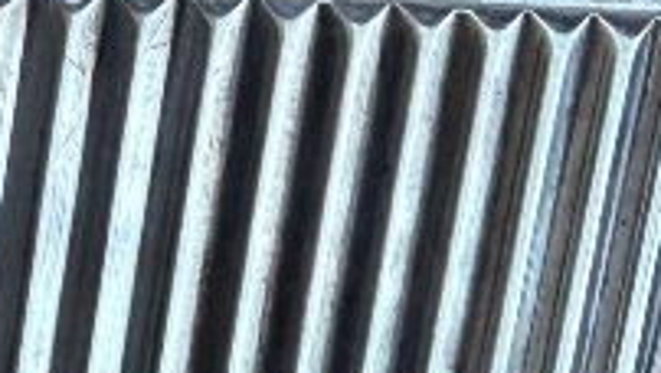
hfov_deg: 13.1
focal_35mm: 155
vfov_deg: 7.4
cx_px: -350
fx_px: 2719
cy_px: 867
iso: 250
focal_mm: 2.22
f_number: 2.2
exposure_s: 1/121
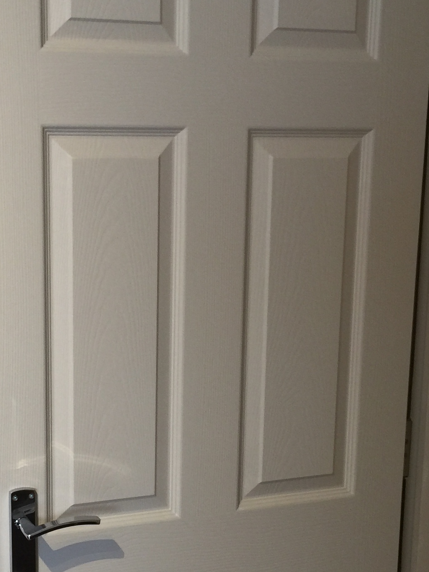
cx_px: 166
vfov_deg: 27.9
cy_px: 402
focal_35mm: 69
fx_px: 1140
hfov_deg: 21.3
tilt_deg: -12.5
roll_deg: -1.6
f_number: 2.2
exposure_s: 1/17
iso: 50
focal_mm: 4.15
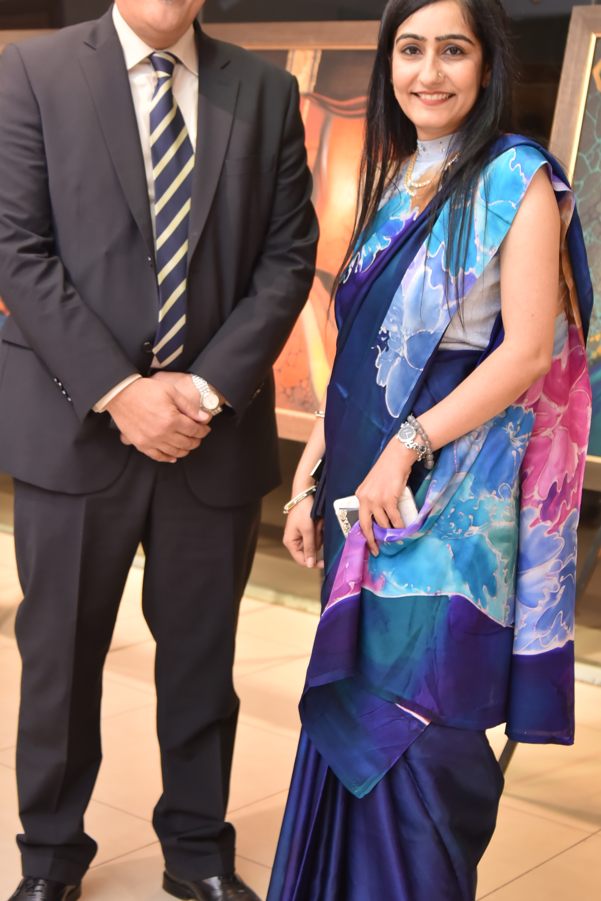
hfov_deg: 21.3
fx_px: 1601
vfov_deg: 31.4
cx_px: 299
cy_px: 412
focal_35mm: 64
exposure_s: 1/100
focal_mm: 48
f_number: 4.5
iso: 1250
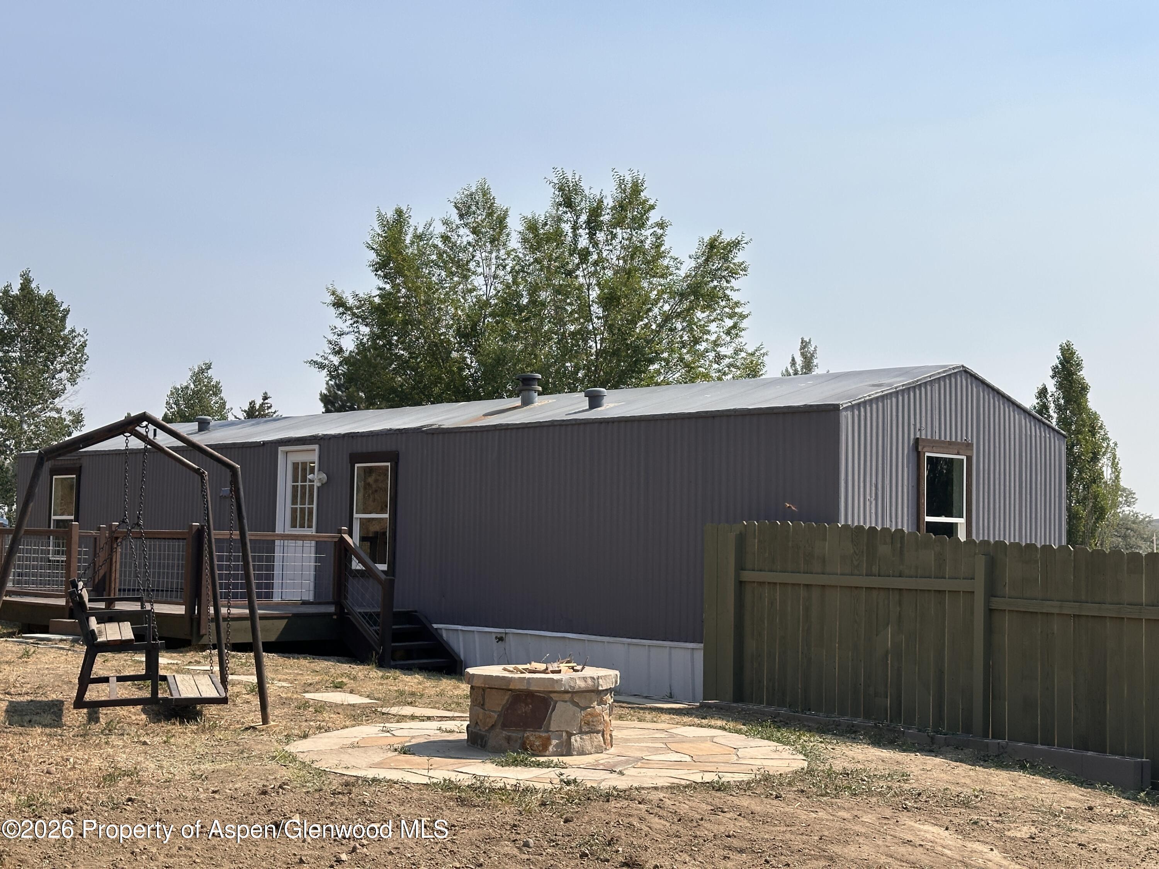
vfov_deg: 30.3
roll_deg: -1.2
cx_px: 580
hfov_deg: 39.7
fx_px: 1607
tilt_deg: +3.4
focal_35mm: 48
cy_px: 434
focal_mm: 6.86
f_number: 1.78
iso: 64
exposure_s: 1/5882
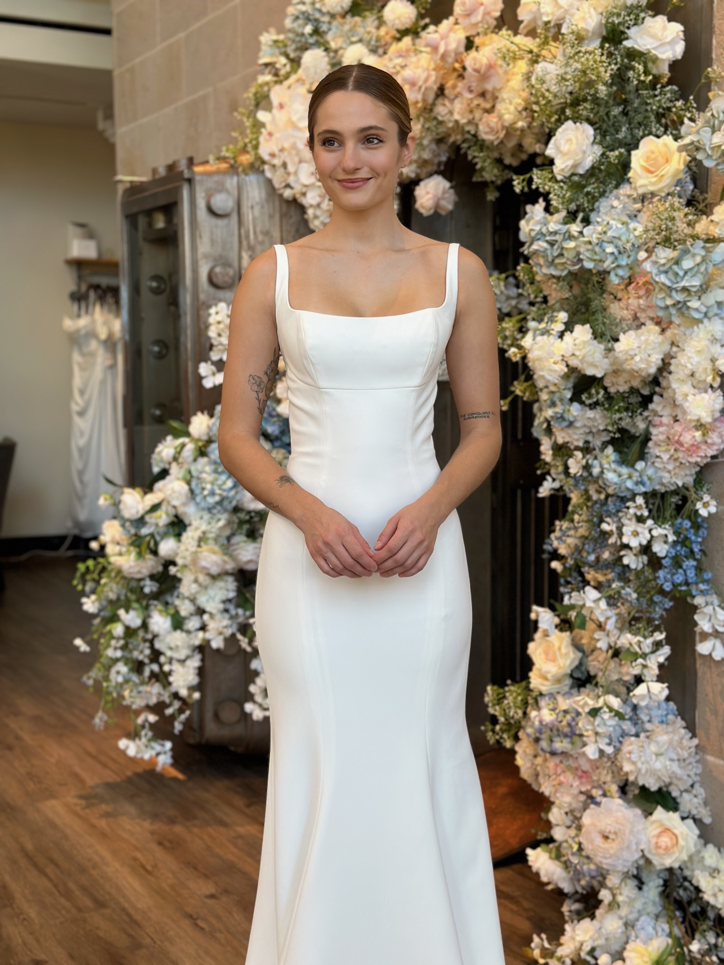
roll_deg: -0.4
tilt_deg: -4.8
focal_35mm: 48
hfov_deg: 30.3
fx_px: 1339
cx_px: 362
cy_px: 482
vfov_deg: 39.7
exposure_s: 1/339
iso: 125
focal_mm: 6.86
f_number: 1.78
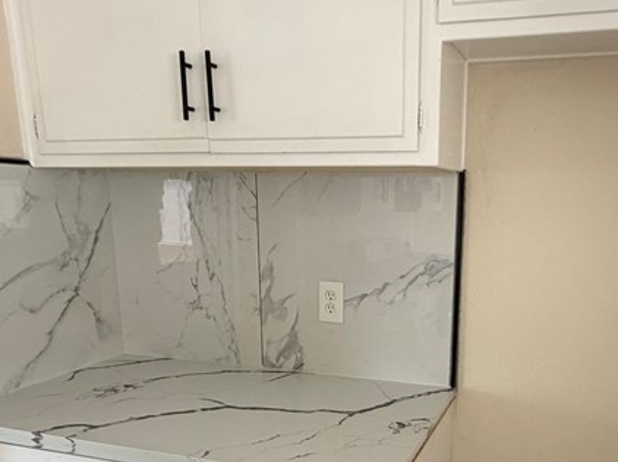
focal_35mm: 34
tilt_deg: -17.3
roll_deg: -1.5
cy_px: 345
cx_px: 397
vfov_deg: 40.6
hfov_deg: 53.2
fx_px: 607
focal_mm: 2.22
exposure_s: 1/121
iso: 200
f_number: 2.2
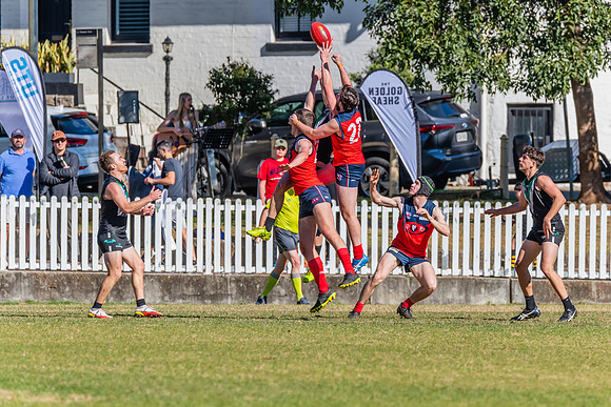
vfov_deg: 2.7
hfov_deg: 4.1
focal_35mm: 504
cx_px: 338
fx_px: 8560
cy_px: 199
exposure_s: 1/1600
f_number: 10
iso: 800
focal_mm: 450
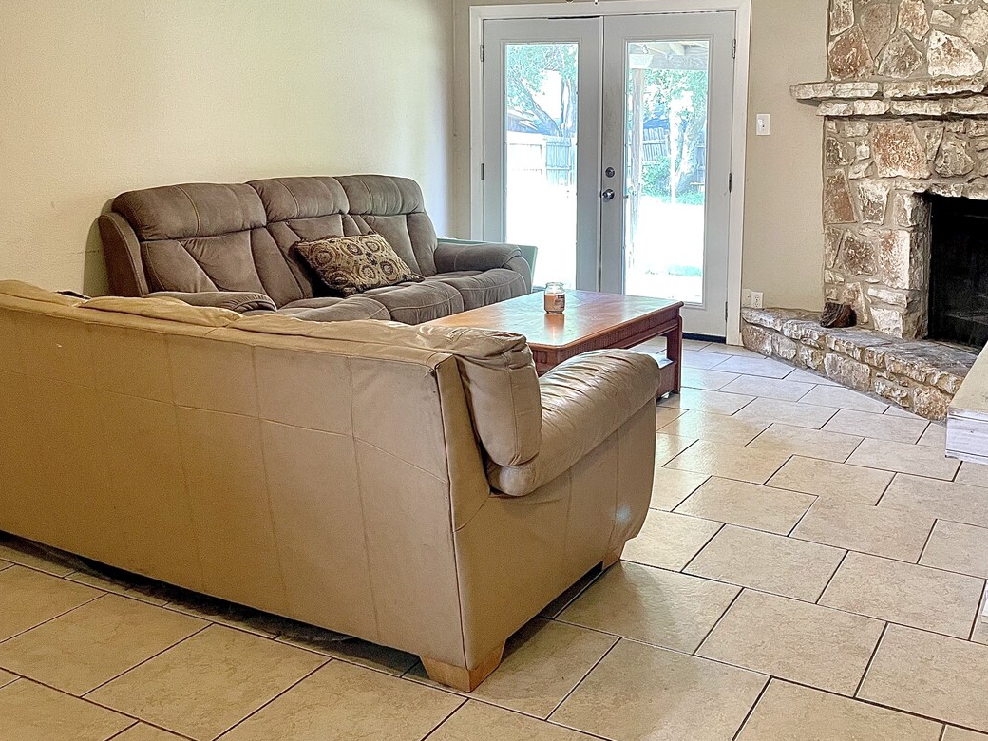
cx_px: 618
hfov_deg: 50.8
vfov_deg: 39.1
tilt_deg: -7.2
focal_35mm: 36
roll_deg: -1.1
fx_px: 1028
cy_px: 236
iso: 160
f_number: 1.6
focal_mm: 4.2
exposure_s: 1/60
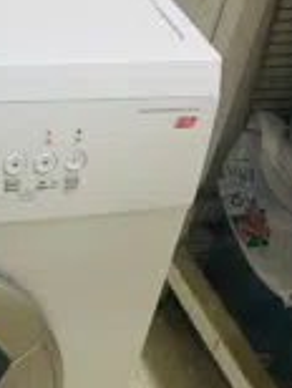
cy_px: 54
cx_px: -93
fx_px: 1009
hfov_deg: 15.6
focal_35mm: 90
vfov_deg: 21.4
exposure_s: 1/50
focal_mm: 4.2
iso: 250
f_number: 1.6
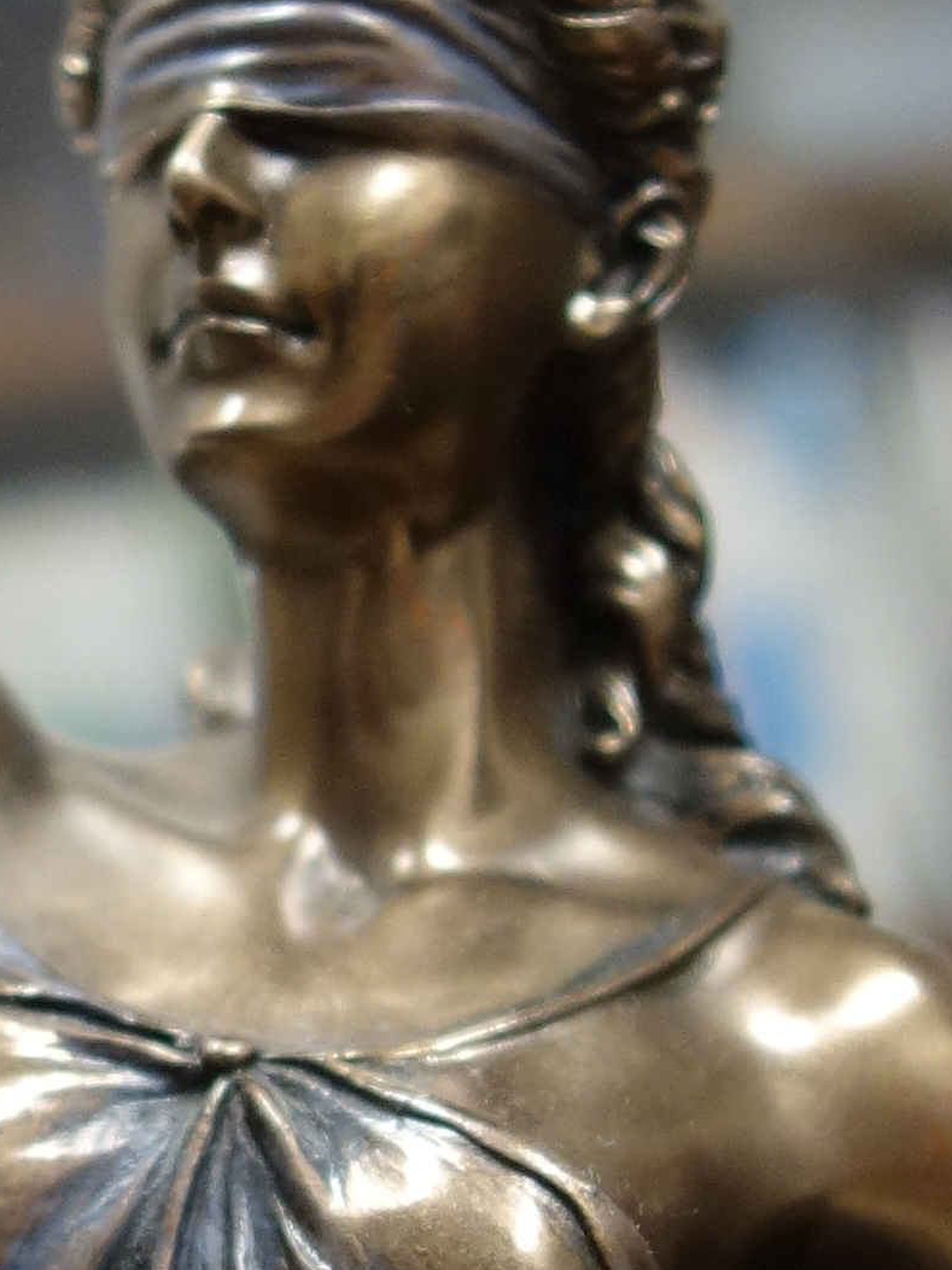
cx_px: -64
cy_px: 936
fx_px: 5684
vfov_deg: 12.7
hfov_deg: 9.5
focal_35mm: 155
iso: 400
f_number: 2.2
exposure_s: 1/40
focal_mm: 11.6
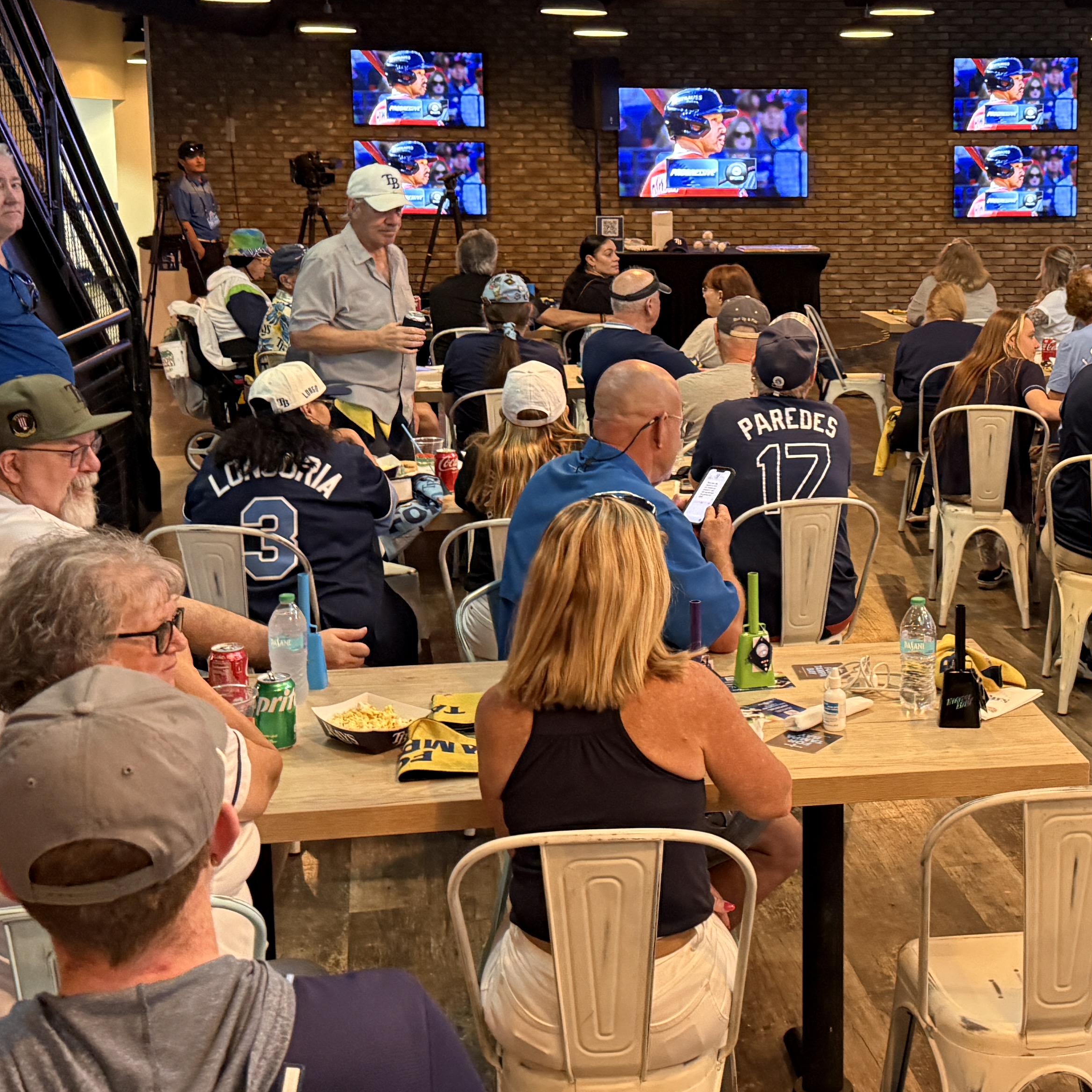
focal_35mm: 52
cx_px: 843
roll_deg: -1.6
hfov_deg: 32.1
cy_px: 395
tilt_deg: -10.4
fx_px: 1856
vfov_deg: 32.6
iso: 640
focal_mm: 6.76
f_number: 1.78
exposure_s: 1/40
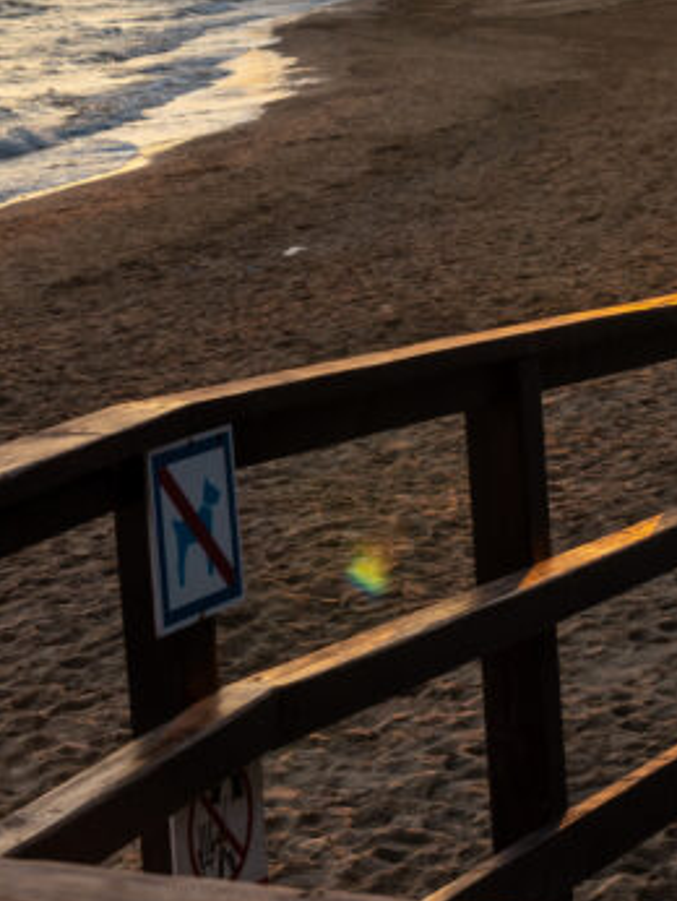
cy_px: 57
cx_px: 657
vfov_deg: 15.2
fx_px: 3334
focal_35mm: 128
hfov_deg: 11.5
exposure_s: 1/160
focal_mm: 30
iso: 100
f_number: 8
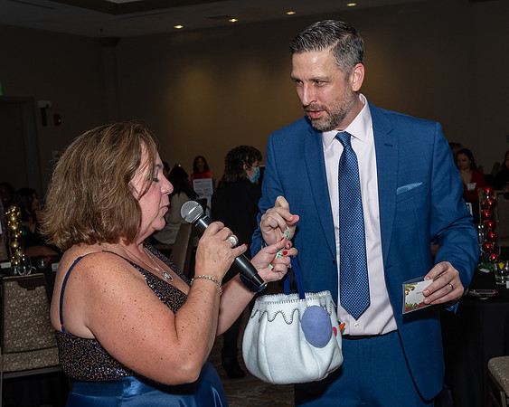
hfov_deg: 34.9
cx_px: 285
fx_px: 808
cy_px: 204
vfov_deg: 28.2
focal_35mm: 54
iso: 500
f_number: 6.3
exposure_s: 1/250
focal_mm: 28
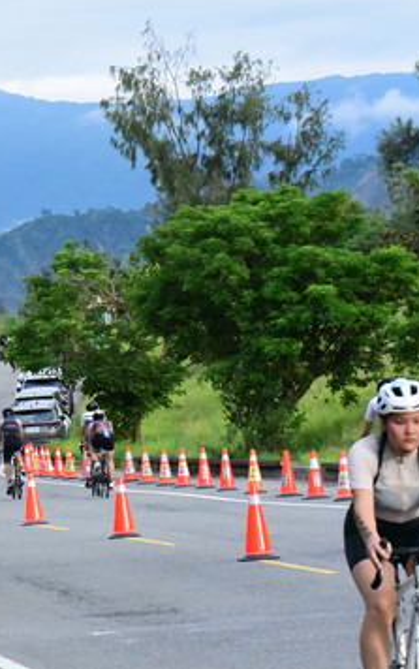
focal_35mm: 250
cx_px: -70
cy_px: 450
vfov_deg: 8.4
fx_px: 4560
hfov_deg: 5.2
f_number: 13
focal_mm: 112
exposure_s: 1/2500
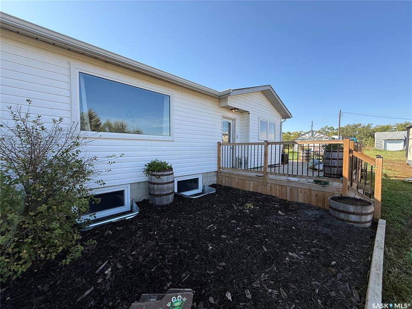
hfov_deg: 102.1
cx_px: 206
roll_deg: -1.2
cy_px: 154
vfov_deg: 85.7
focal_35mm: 14
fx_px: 167
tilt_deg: -3.1
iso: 50
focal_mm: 2.22
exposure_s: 1/602
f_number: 2.2
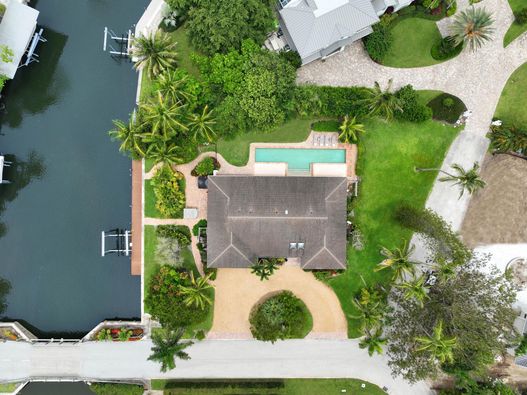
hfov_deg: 71.6
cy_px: 198
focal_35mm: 24
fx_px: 365
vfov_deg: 56.8
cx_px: 264
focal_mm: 12.29
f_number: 2.8
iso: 100
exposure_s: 1/1000
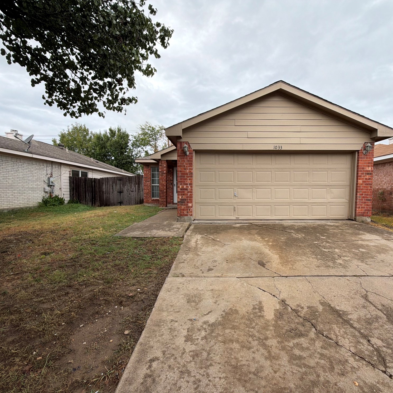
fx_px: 218
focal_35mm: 17
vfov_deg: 84.0
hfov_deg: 83.7
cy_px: 201
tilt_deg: -2.8
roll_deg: -0.5
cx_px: 216
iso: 40
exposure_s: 1/770
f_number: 2.2
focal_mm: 2.22
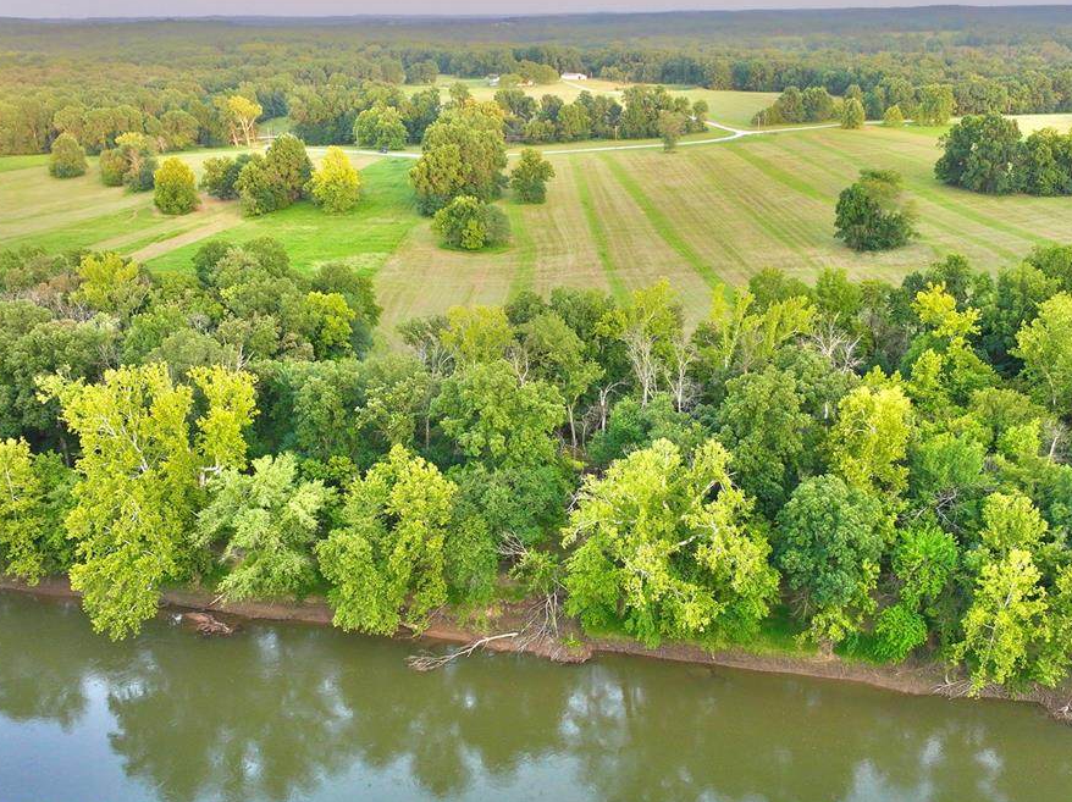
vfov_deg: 49.6
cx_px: 568
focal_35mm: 28
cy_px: 442
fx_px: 866
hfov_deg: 63.4
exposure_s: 1/200
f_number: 2.8
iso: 340
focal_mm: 12.29
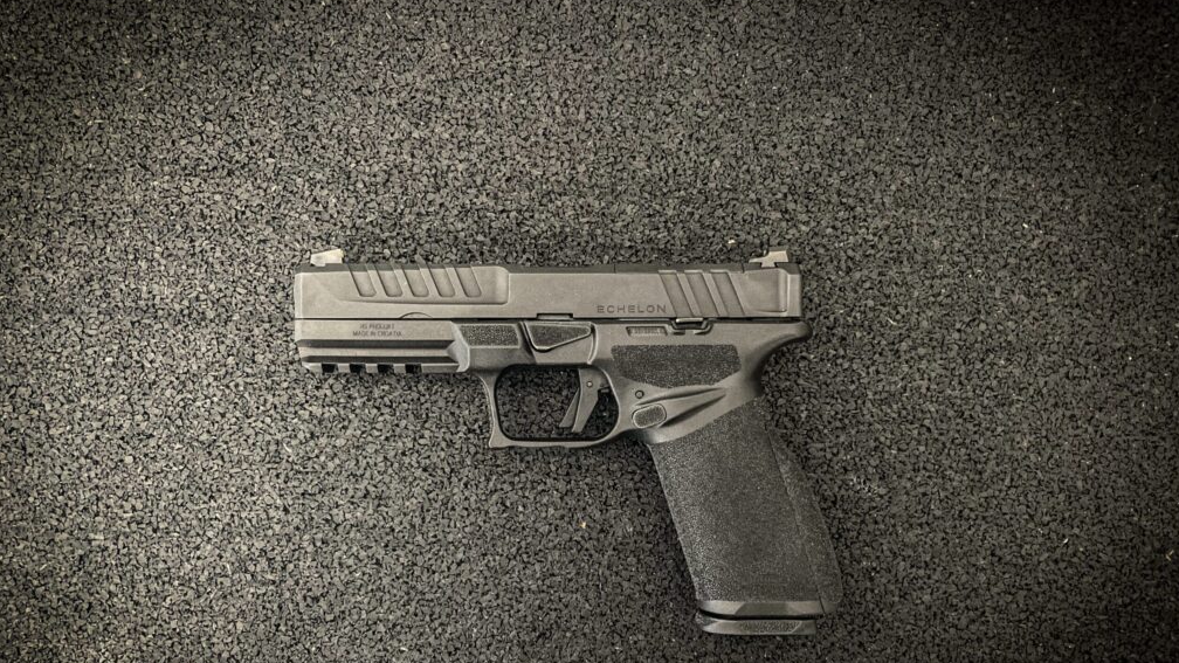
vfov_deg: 37.7
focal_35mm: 31
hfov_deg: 62.6
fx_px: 969
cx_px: 592
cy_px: 378
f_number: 1.8
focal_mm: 3.99
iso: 400
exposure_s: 1/30
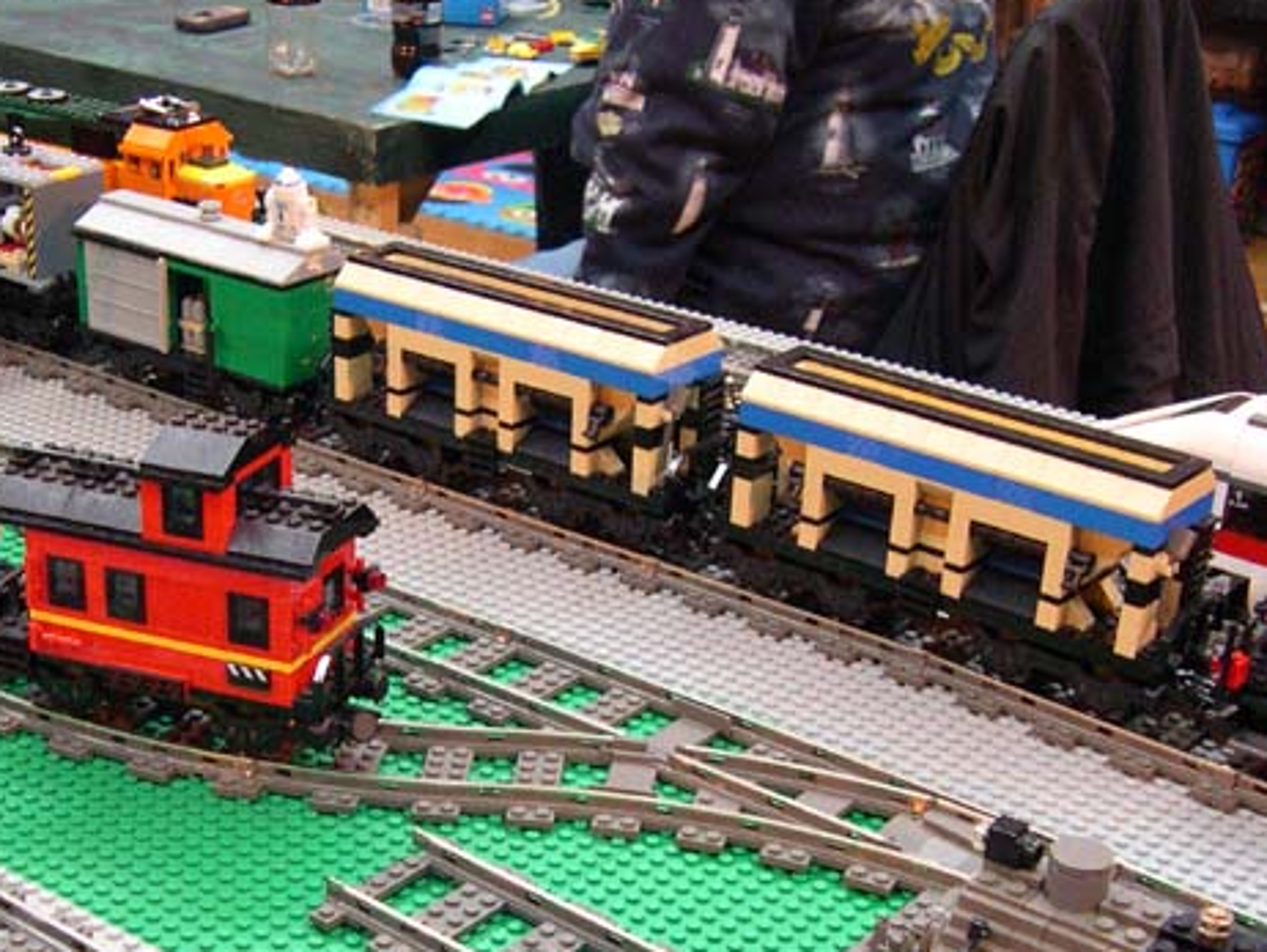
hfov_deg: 21.6
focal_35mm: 90
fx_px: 3296
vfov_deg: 16.3
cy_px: 716
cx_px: 378
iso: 400
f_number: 3.2
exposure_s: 1/7.2
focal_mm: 11.1
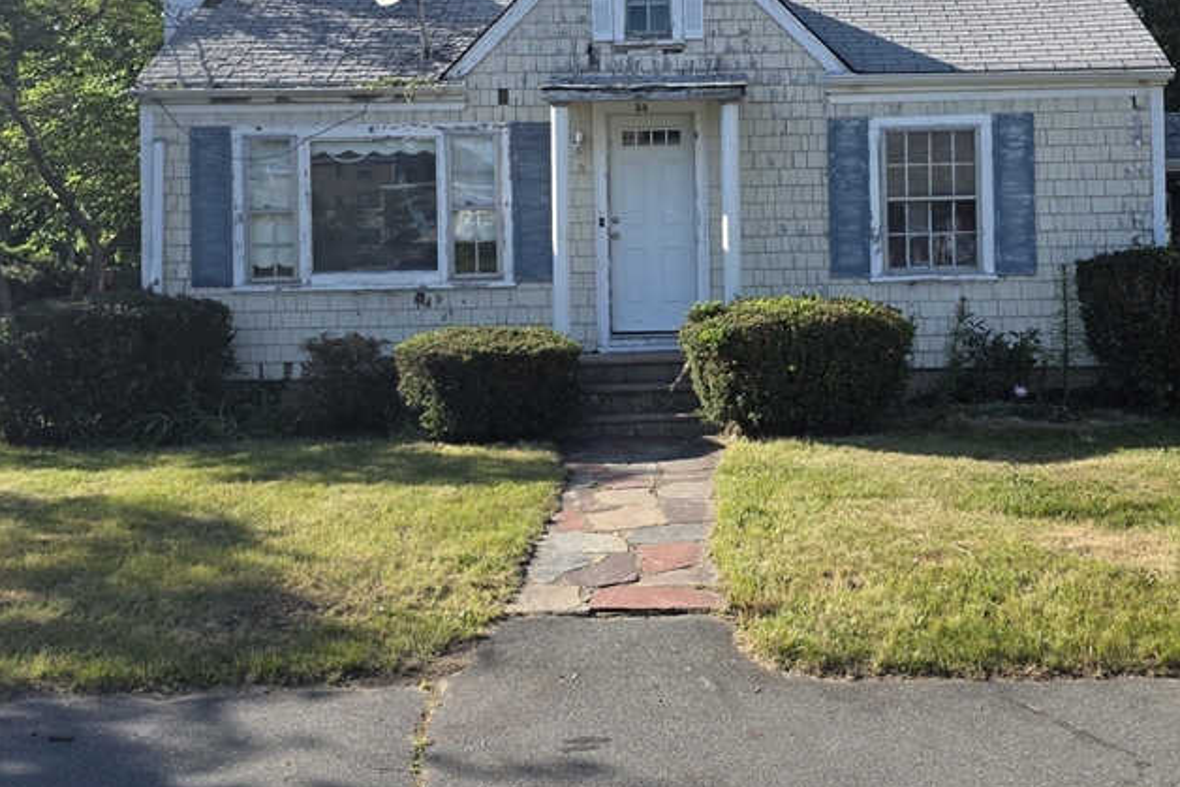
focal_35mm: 39
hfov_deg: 49.2
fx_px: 1279
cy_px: 240
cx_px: 718
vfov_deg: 33.8
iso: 80
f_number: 1.7
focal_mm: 6.3
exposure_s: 1/2708
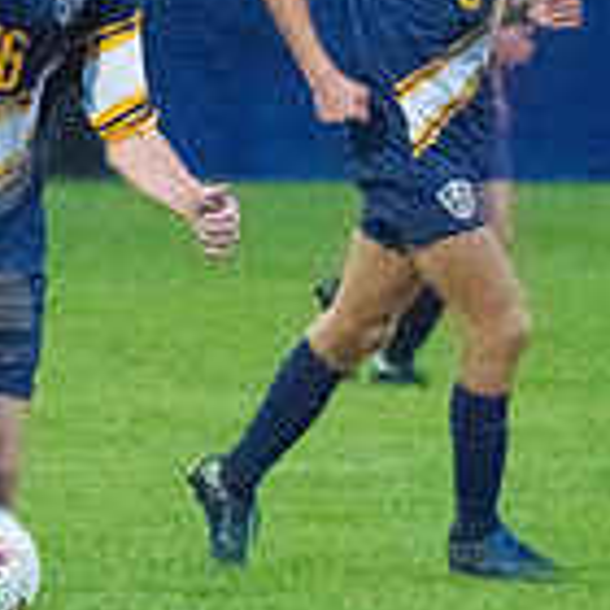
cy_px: 214
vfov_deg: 1.3
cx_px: -100
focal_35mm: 1321
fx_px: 26337
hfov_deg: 1.3
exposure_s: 1/2000
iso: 10000
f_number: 5.6
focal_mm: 250
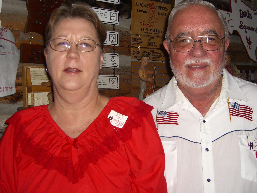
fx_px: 327
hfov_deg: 42.9
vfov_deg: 32.9
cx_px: 143
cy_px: 87
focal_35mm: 44
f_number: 2.8
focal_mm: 7.9
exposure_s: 1/60
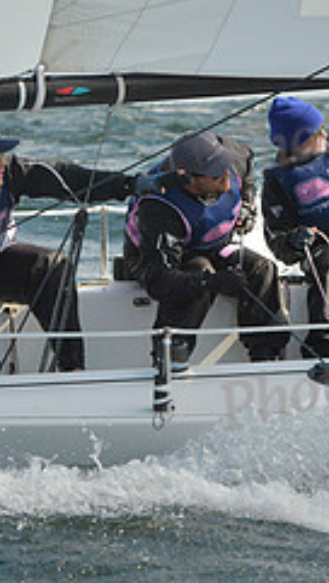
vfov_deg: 7.4
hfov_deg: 4.2
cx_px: 97
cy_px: 277
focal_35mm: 292
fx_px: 4518
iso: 400
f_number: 8
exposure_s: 1/1600
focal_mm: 116
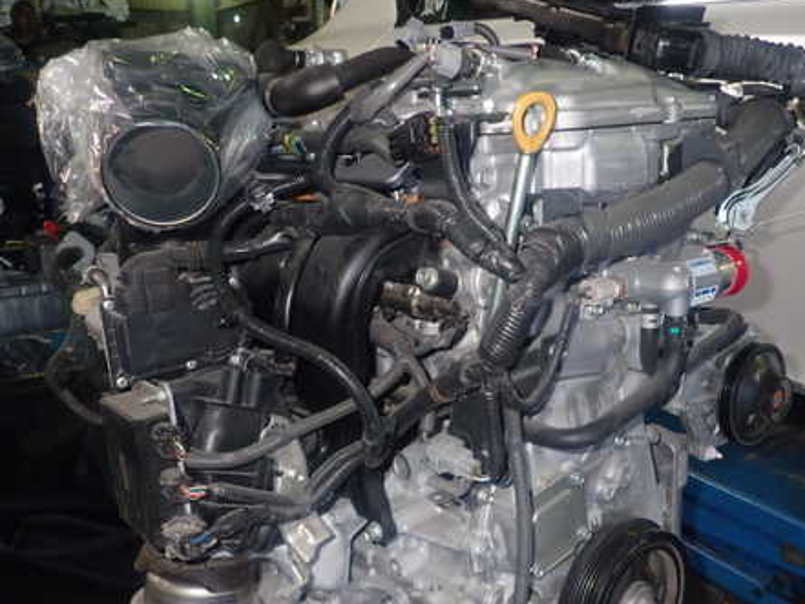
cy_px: 359
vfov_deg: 41.6
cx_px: 416
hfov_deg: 53.9
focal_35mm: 34
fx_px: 791
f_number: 5.6
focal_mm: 4.5
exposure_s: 1/30
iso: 400
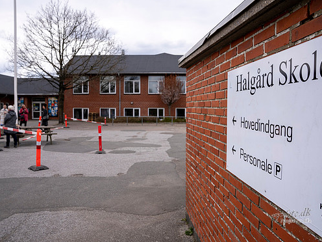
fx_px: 251
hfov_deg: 65.3
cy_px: 122
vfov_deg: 51.4
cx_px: 167
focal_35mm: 27
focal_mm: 24
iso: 160
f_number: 6.3
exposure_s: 1/320
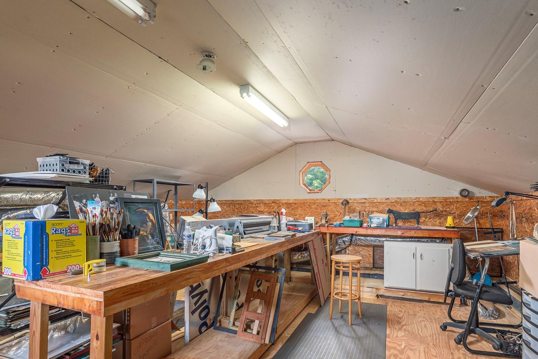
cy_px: 209
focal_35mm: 18
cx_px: 276
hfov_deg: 90.0
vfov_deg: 67.0
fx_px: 269
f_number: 8
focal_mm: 14
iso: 320
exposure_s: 1/100
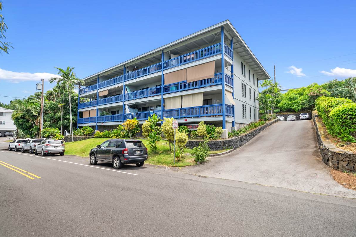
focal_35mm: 17
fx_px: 168
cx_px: 183
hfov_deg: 93.2
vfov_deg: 70.5
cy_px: 121
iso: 640
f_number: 11
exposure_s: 1/50
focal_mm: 16
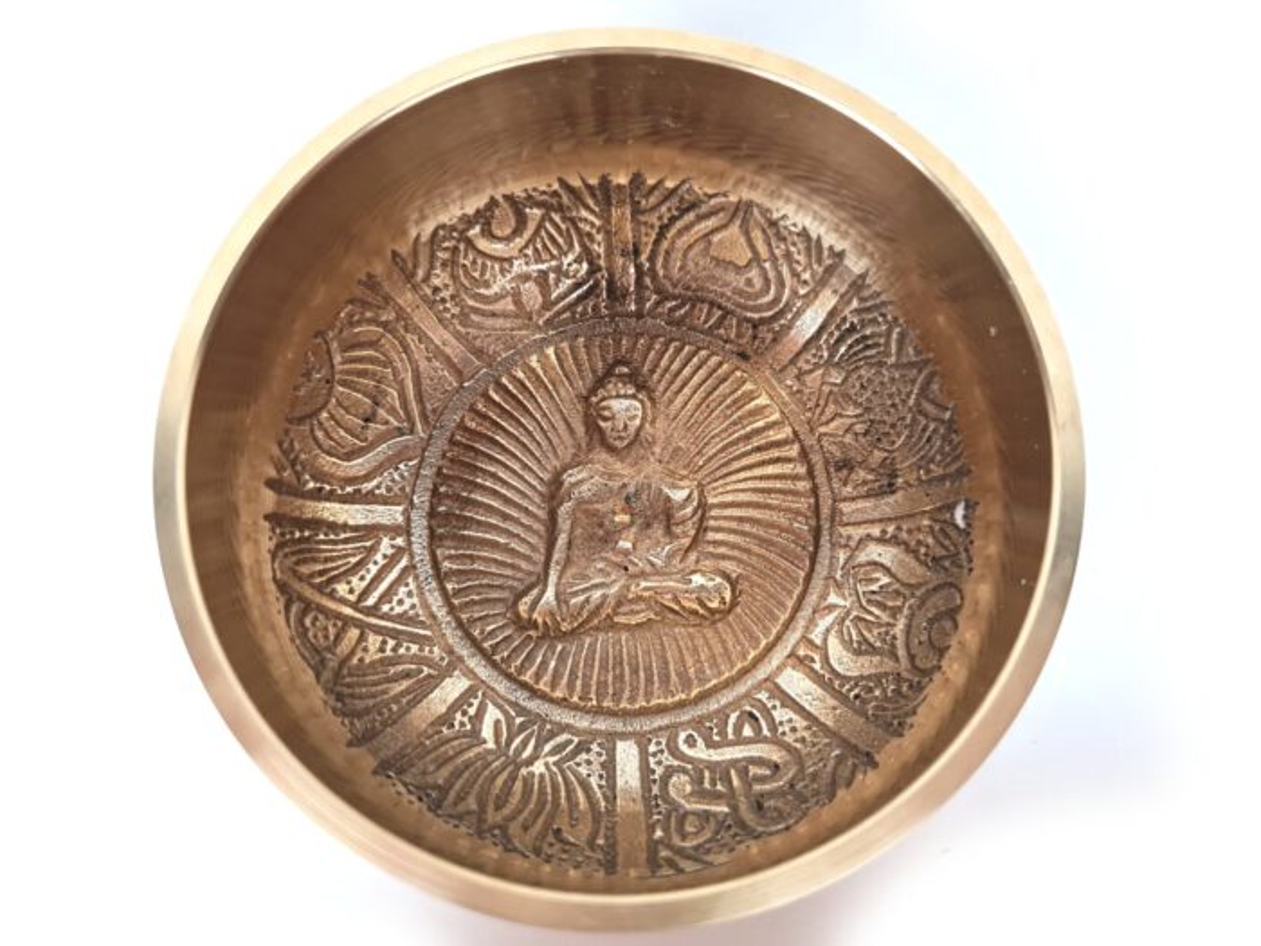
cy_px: 473
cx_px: 630
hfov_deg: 67.3
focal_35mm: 26
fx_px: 947
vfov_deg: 53.1
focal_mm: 5.4
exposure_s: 1/120
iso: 125
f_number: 1.8
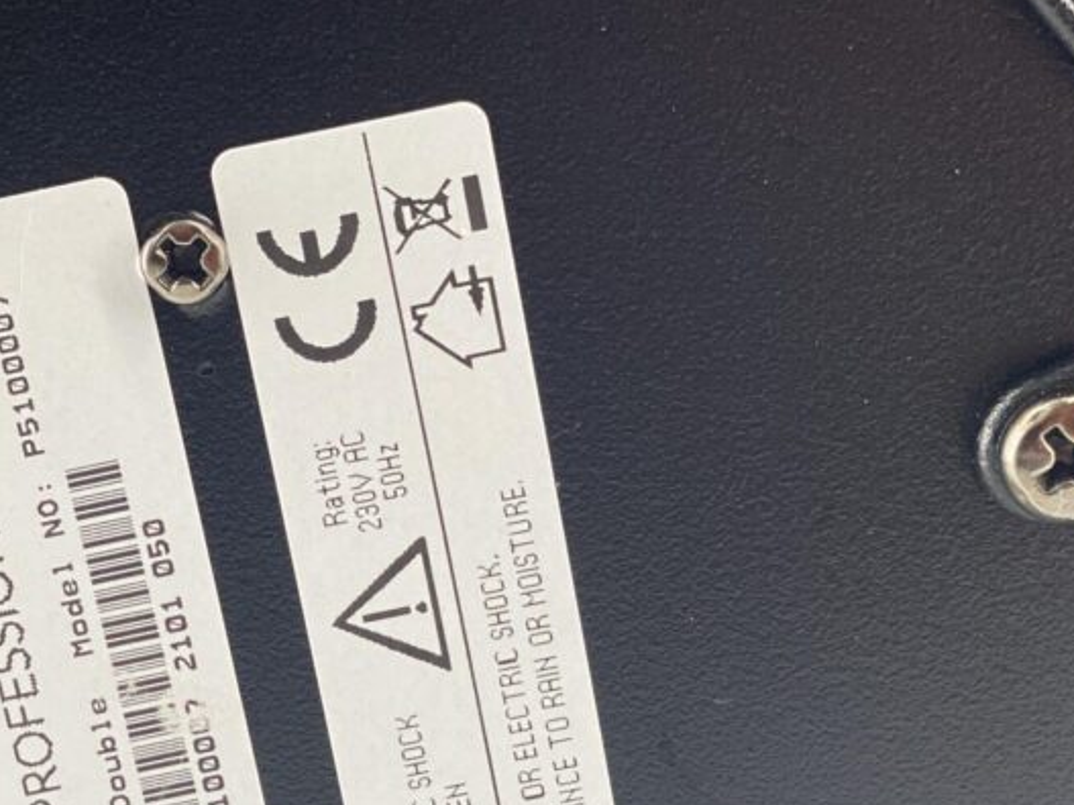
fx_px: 3133
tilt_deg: -18.5
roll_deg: +13.4
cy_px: 732
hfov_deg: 19.3
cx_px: 289
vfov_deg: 14.5
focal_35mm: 101
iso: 40
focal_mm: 6
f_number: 2
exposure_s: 1/122
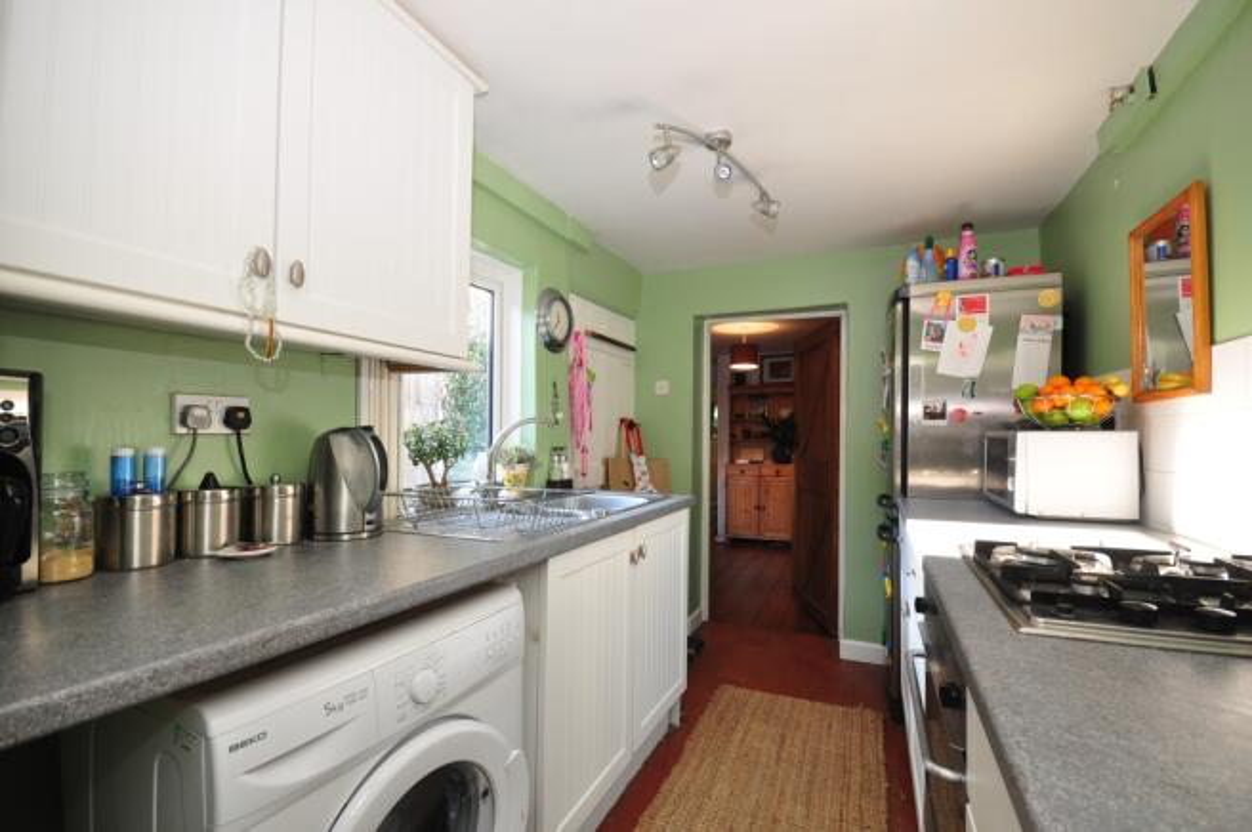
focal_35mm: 15
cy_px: 416
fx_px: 521
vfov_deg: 77.2
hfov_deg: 100.4
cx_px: 626
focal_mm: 10
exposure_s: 1/5
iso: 200
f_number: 7.1
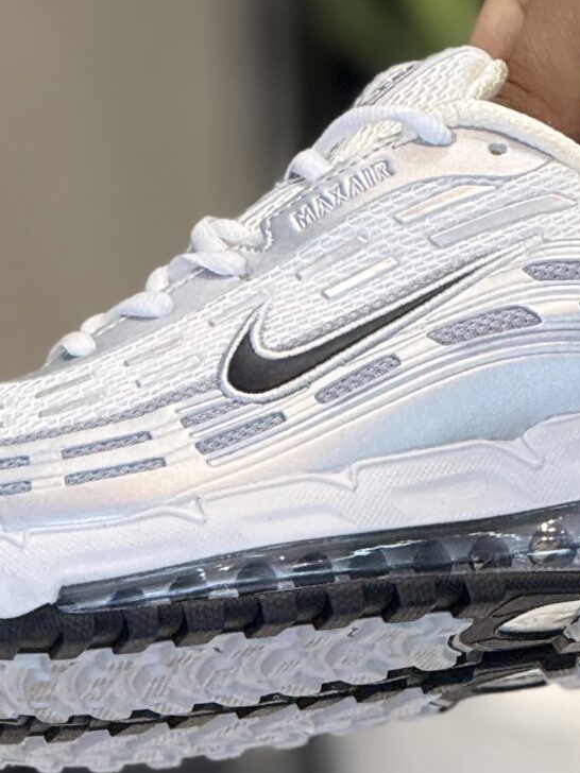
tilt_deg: -12.4
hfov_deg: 3.5
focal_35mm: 422
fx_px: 9428
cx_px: 408
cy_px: 270
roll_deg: -0.7
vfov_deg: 4.7
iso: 125
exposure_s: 1/100
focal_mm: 15.66
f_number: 2.8
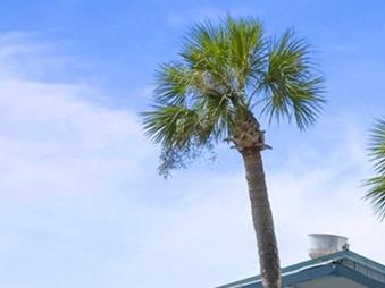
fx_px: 1768
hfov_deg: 11.9
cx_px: 581
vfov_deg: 9.0
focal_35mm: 159
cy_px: 492
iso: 320
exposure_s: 1/500
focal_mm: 35
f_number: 8
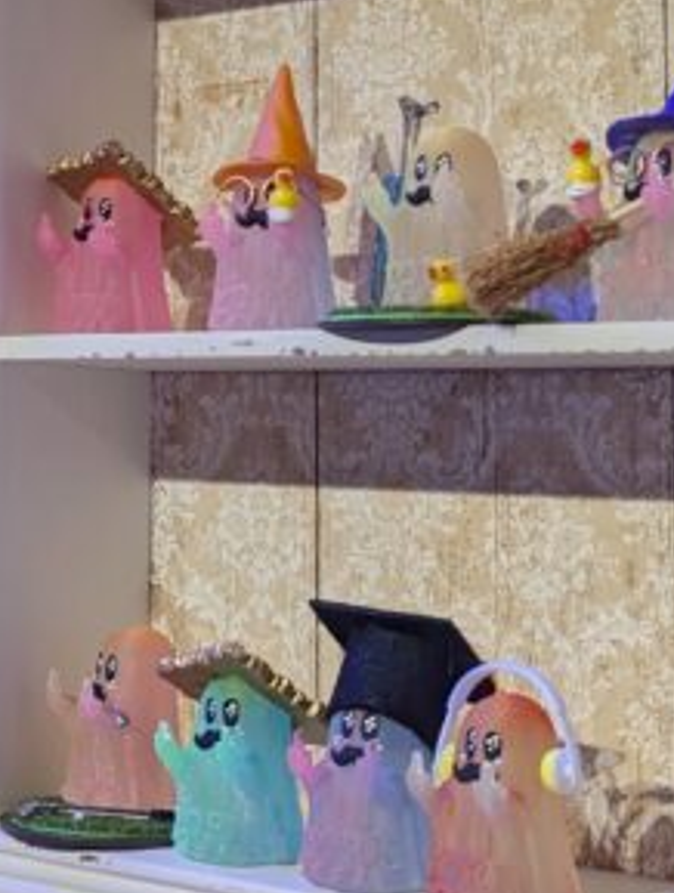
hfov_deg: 16.9
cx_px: -73
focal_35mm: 85
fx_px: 2199
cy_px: 173
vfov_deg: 22.6
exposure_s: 1/123
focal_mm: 6.9
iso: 84
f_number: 1.68
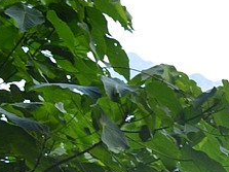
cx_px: 709
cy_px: 157
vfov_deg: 7.0
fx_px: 1395
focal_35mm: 211
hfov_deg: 8.0
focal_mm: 20
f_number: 7.1
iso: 200
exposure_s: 1/200
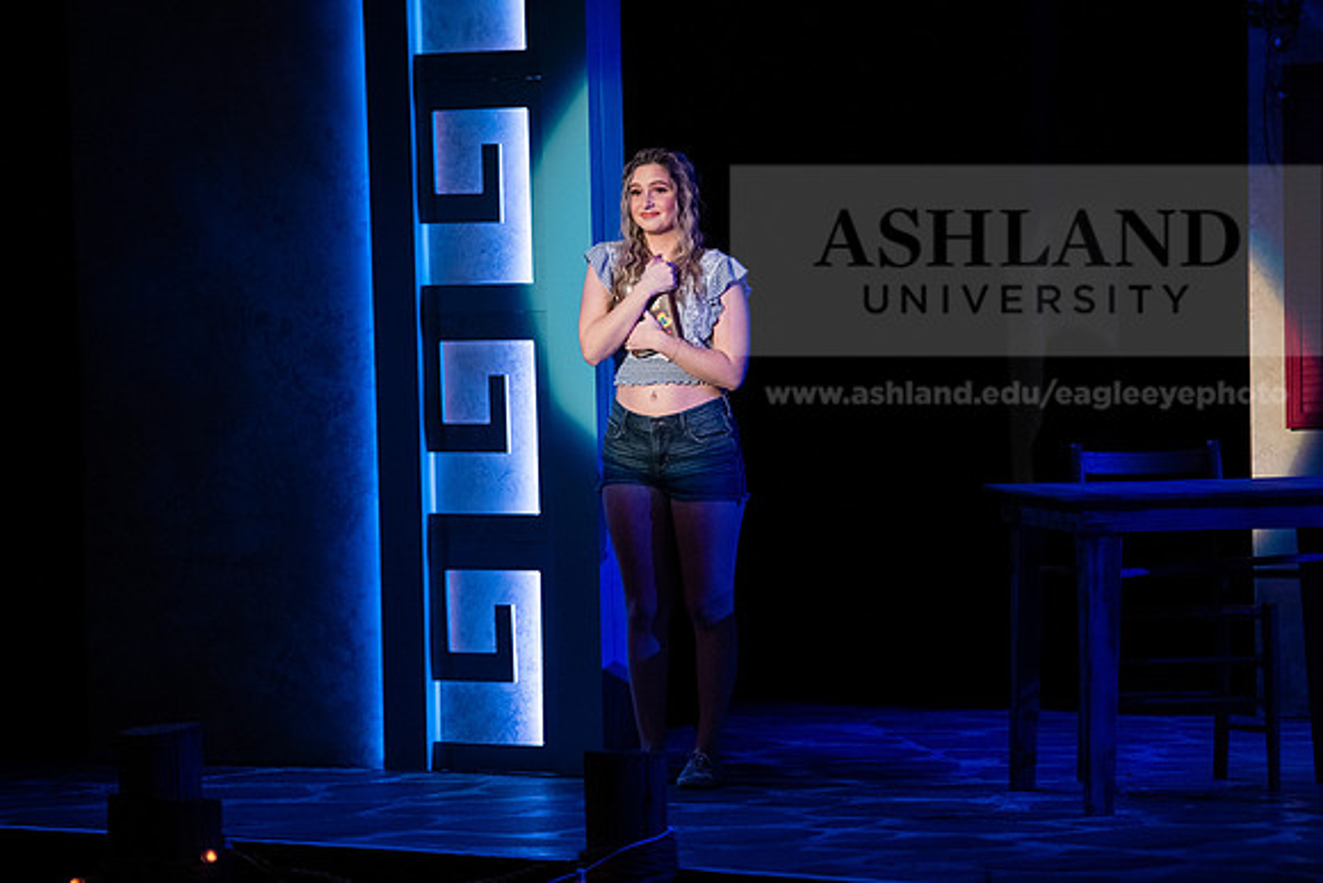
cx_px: 662
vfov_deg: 8.1
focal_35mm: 170
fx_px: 6249
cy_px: 442
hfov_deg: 12.1
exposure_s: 1/320
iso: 2500
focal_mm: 170
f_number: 3.2
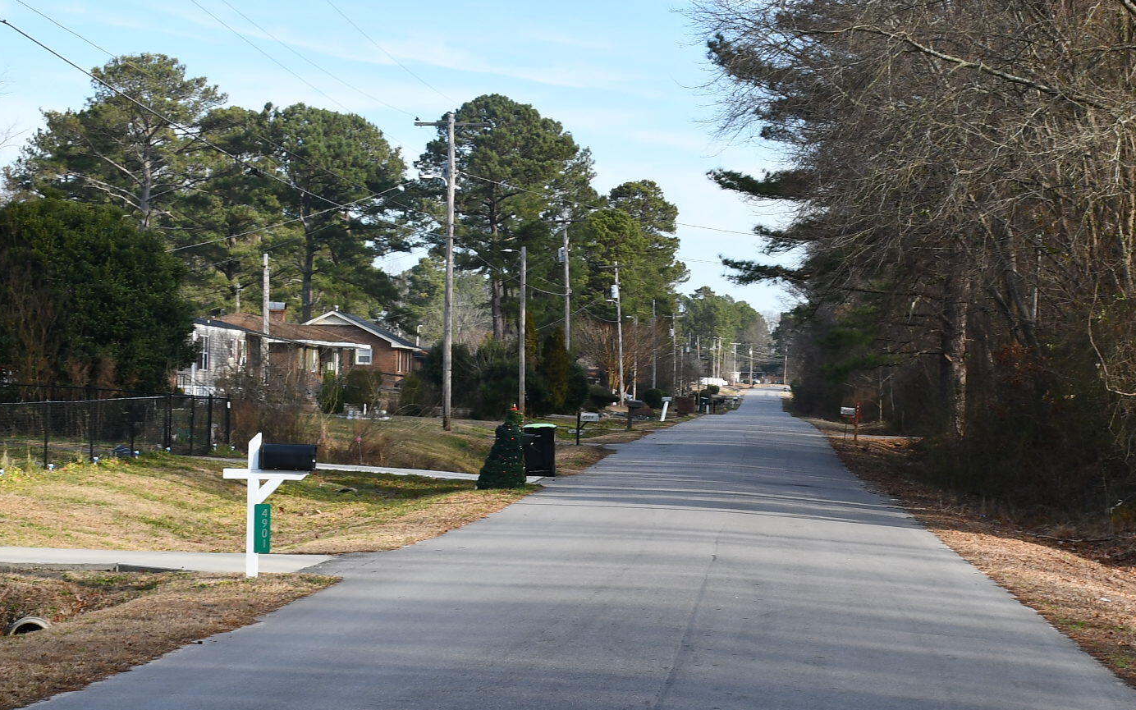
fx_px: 2539
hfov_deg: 25.1
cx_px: 753
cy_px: 447
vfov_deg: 15.9
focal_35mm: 82
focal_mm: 27
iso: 180
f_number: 8
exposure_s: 1/250
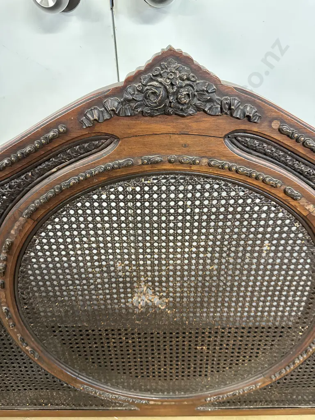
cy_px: 210
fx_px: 291
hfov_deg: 56.8
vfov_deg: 71.6
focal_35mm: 24
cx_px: 158
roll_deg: +0.9
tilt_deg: -40.5
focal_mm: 6.86
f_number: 1.78
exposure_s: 1/50
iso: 500
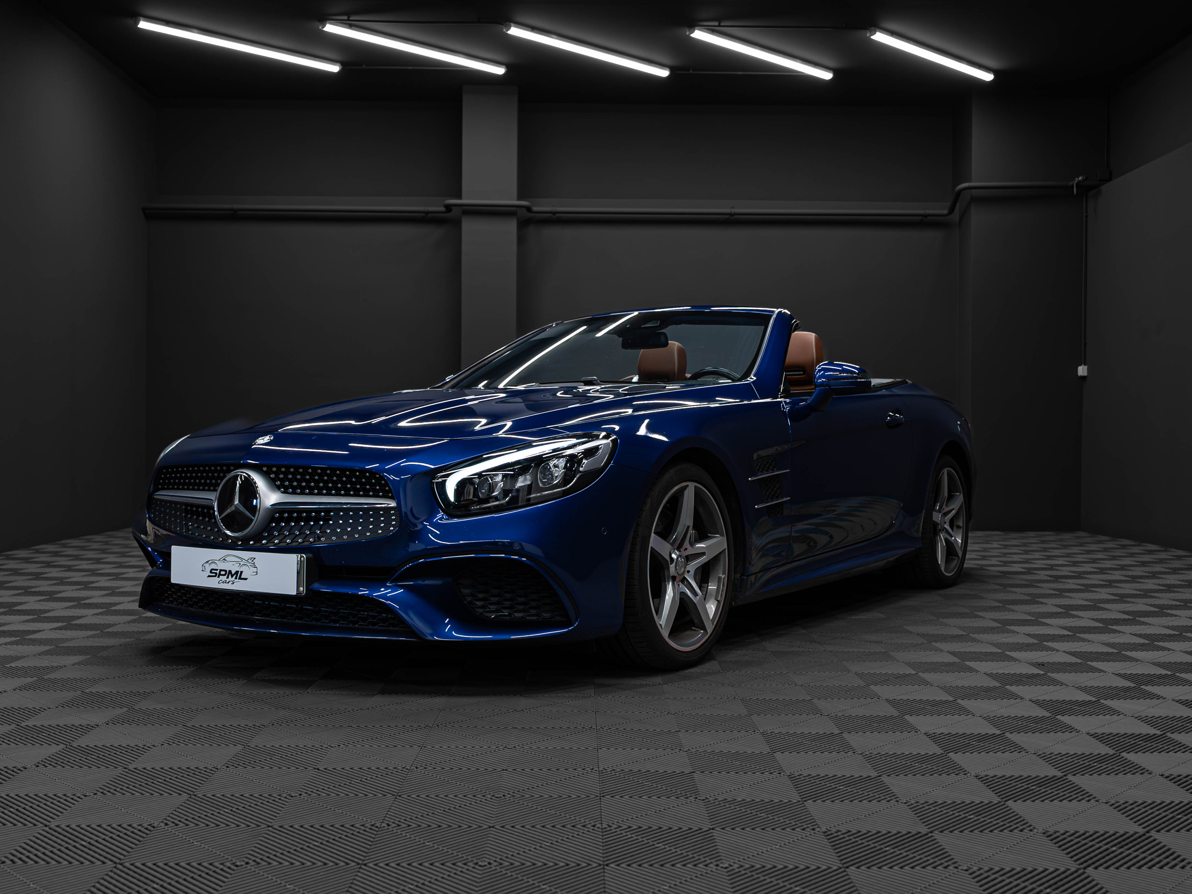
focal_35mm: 37
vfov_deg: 39.1
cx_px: 606
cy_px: 442
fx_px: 1259
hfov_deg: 50.7
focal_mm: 33
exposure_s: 1/200
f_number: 4
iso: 800
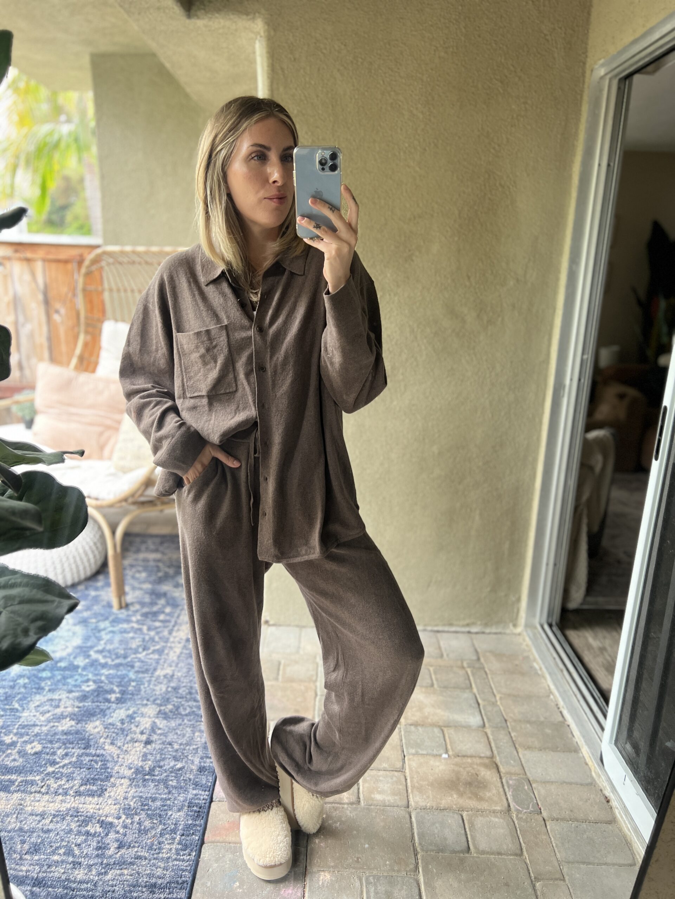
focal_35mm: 26
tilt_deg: -28.7
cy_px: 450
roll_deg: -2.1
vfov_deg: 67.3
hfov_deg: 53.1
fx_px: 676
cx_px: 338
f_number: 1.5
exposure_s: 1/99
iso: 125
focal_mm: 5.7
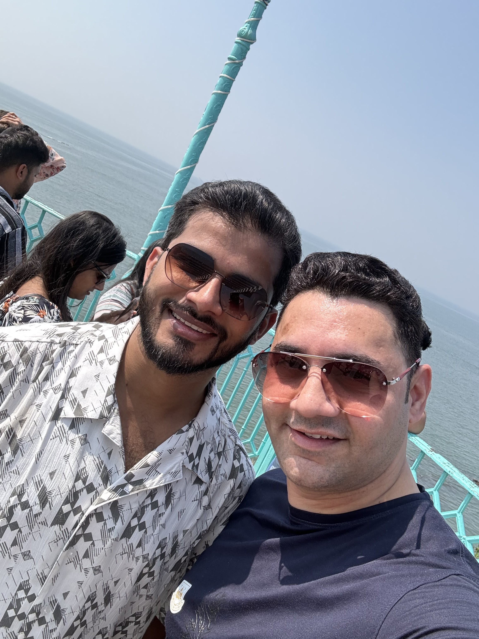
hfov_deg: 46.8
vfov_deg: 60.0
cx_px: 240
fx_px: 554
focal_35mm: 30
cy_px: 320
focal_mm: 2.69
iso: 25
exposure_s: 1/730
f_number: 1.9
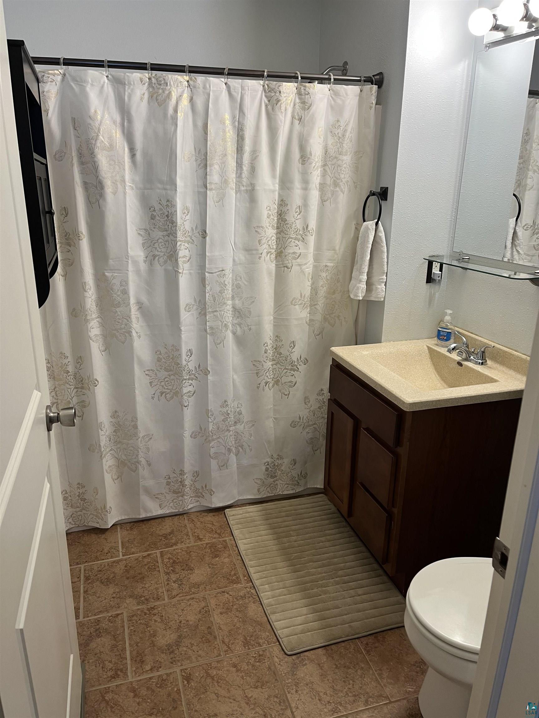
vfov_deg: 67.3
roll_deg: +0.2
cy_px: 359
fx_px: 540
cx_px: 270
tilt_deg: -18.4
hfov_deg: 53.1
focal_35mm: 26
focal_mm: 5.1
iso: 80
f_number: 1.6
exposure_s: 1/60
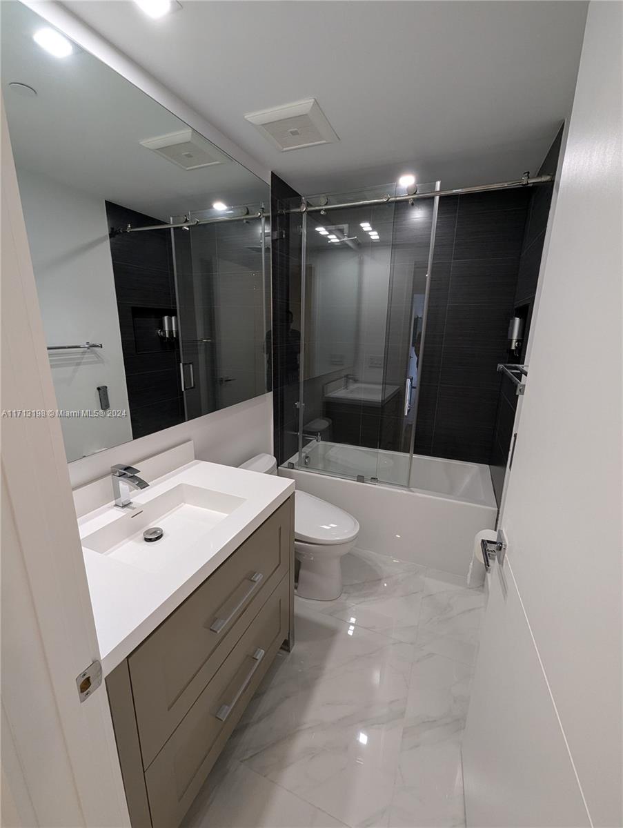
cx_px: 312
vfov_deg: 106.1
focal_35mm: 13
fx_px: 311
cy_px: 414
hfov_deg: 90.0
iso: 57
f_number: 2.2
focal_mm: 1.95
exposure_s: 1/30
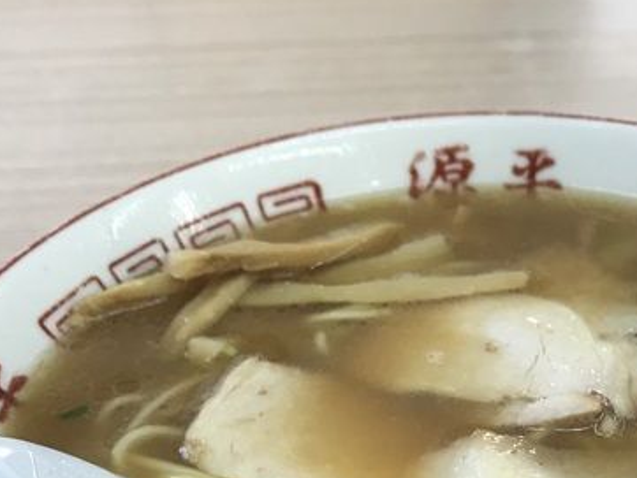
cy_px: 498
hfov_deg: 30.2
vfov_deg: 22.3
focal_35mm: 63
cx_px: 480
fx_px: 1160
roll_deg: +1.4
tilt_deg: -41.8
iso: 25
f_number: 1.8
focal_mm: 3.99
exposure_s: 1/30
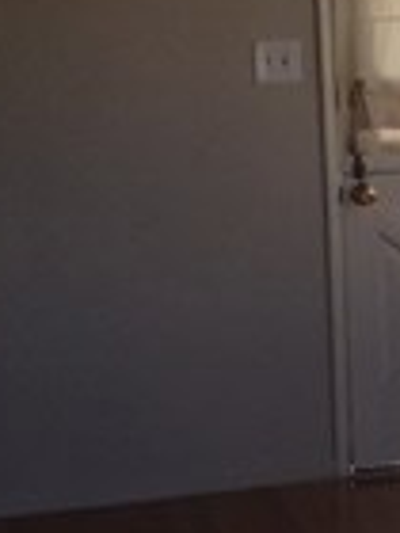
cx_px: 983
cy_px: 247
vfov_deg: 14.8
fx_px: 2049
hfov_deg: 9.7
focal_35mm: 133
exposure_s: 1/442
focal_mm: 4.15
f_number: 2.2
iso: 25
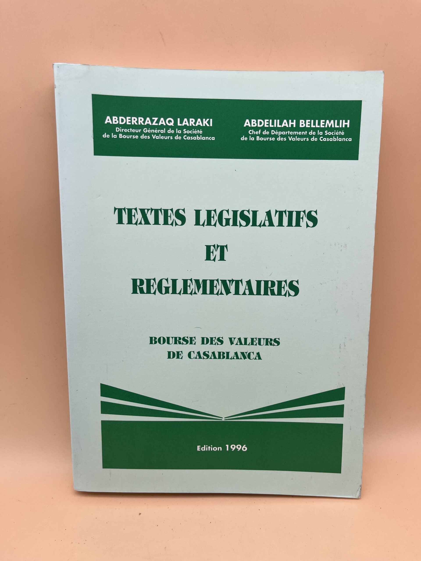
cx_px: 210
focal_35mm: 26
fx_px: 422
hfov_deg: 53.1
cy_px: 280
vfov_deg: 67.3
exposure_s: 1/326
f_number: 1.6
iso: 50
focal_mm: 5.1
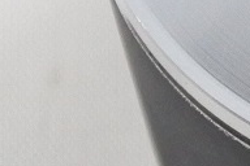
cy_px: -73
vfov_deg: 3.6
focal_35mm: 381
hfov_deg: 5.3
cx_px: 466
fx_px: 2646
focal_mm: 18.4
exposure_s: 1/125
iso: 720
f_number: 4.5
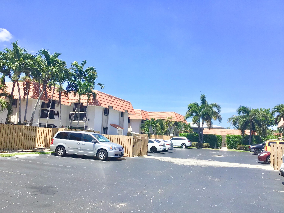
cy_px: 106
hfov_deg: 58.4
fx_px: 254
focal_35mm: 31
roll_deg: -2.1
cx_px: 142
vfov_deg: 45.4
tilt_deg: +8.7
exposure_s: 1/1253
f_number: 2.4
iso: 25
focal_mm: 3.3
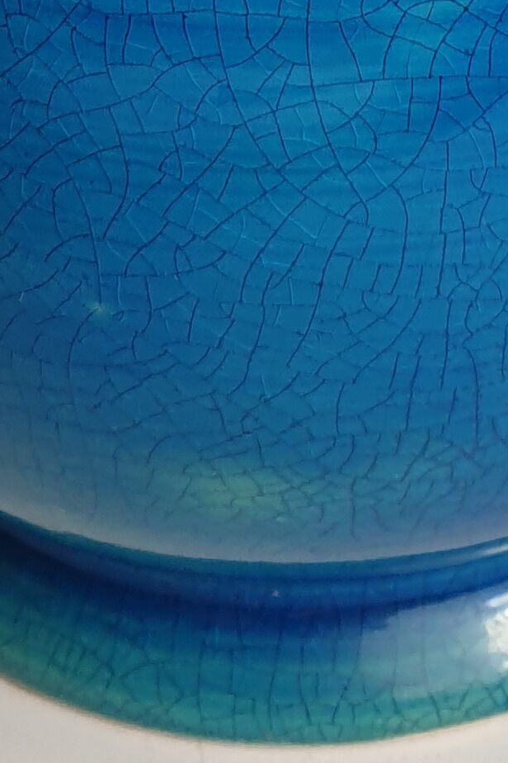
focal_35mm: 118
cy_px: -704
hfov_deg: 11.6
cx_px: 377
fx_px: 2497
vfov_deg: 14.7
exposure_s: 1/102
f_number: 2.4
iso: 50
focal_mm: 4.3
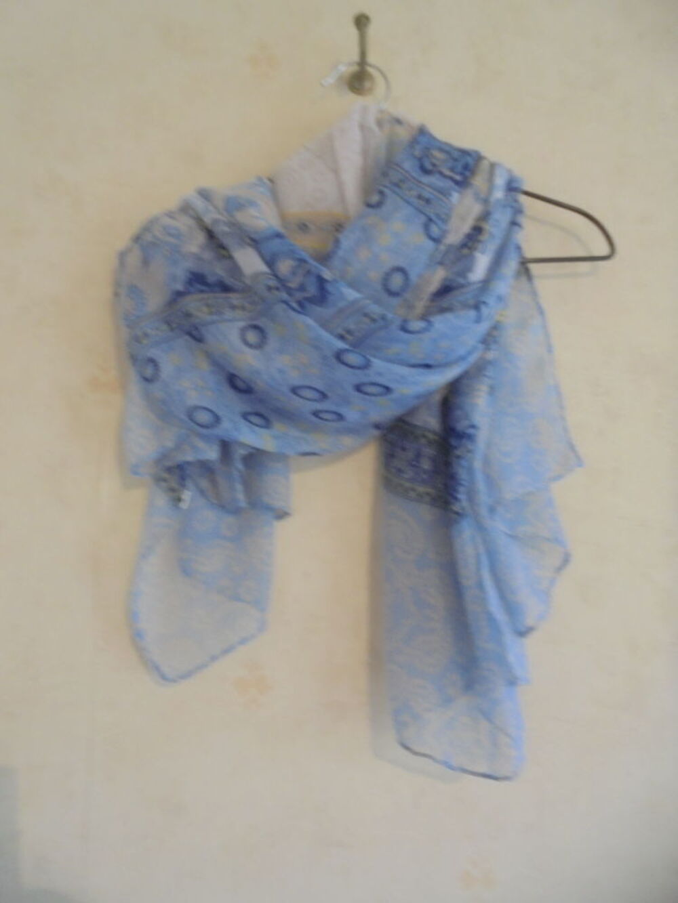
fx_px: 679
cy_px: 452
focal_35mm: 26
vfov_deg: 67.3
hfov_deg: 53.1
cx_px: 339
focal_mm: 4.6
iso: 400
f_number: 3.5
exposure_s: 1/25
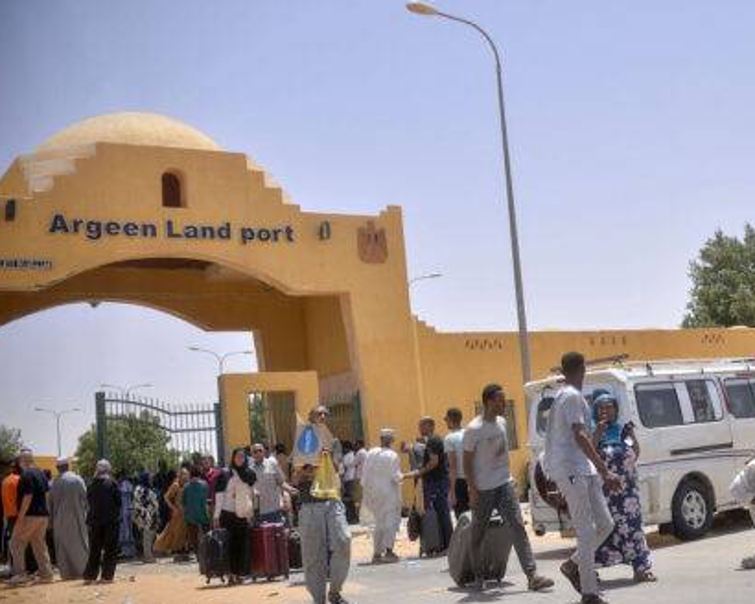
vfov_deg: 37.3
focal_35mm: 40
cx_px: 438
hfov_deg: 45.6
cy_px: 305
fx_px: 894
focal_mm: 35
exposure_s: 1/1600
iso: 100
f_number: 5.6
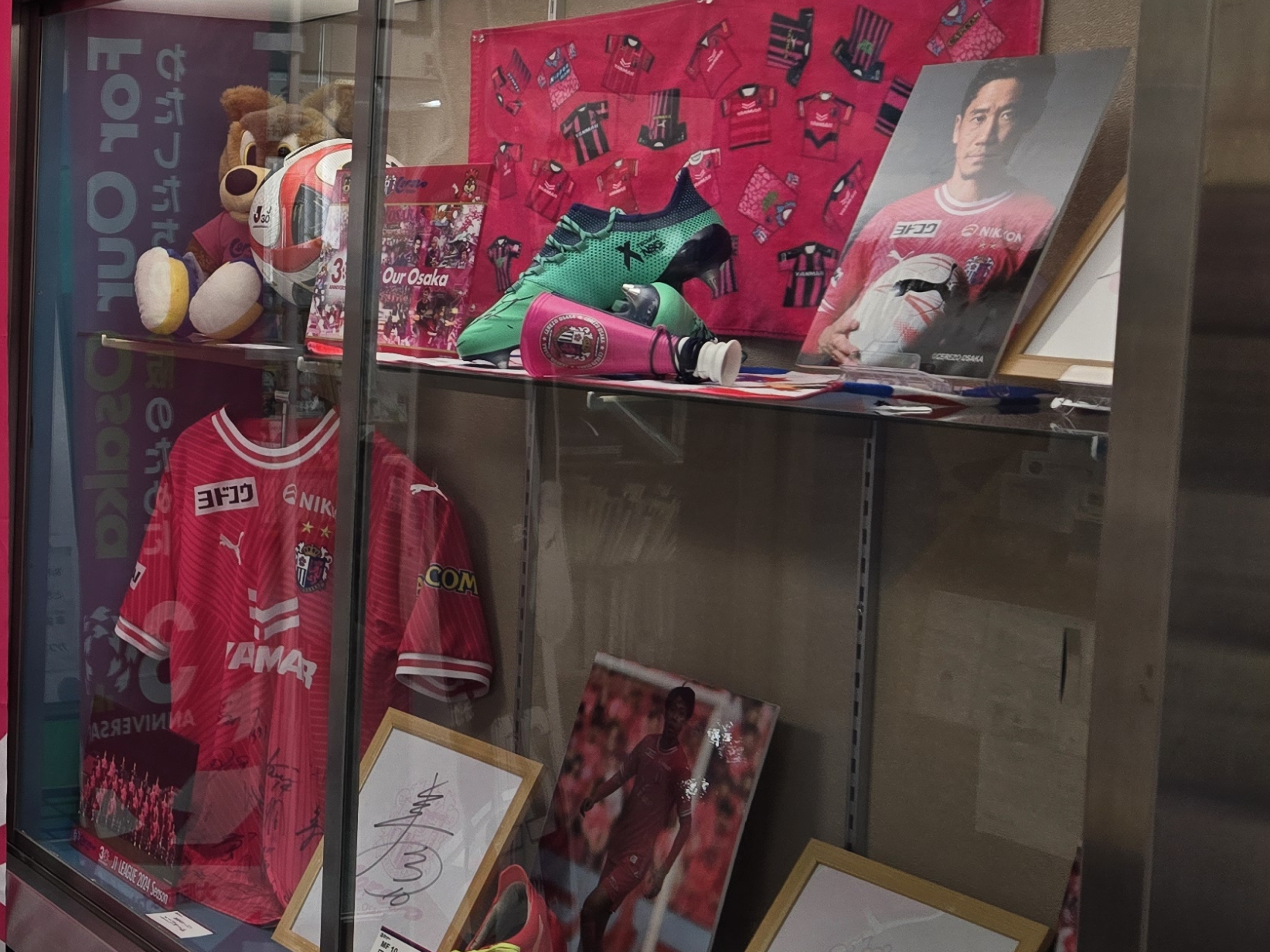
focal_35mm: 56
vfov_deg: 26.1
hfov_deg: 31.5
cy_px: 407
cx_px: -29
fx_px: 2054
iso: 80
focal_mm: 5.4
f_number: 1.8
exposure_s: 1/120
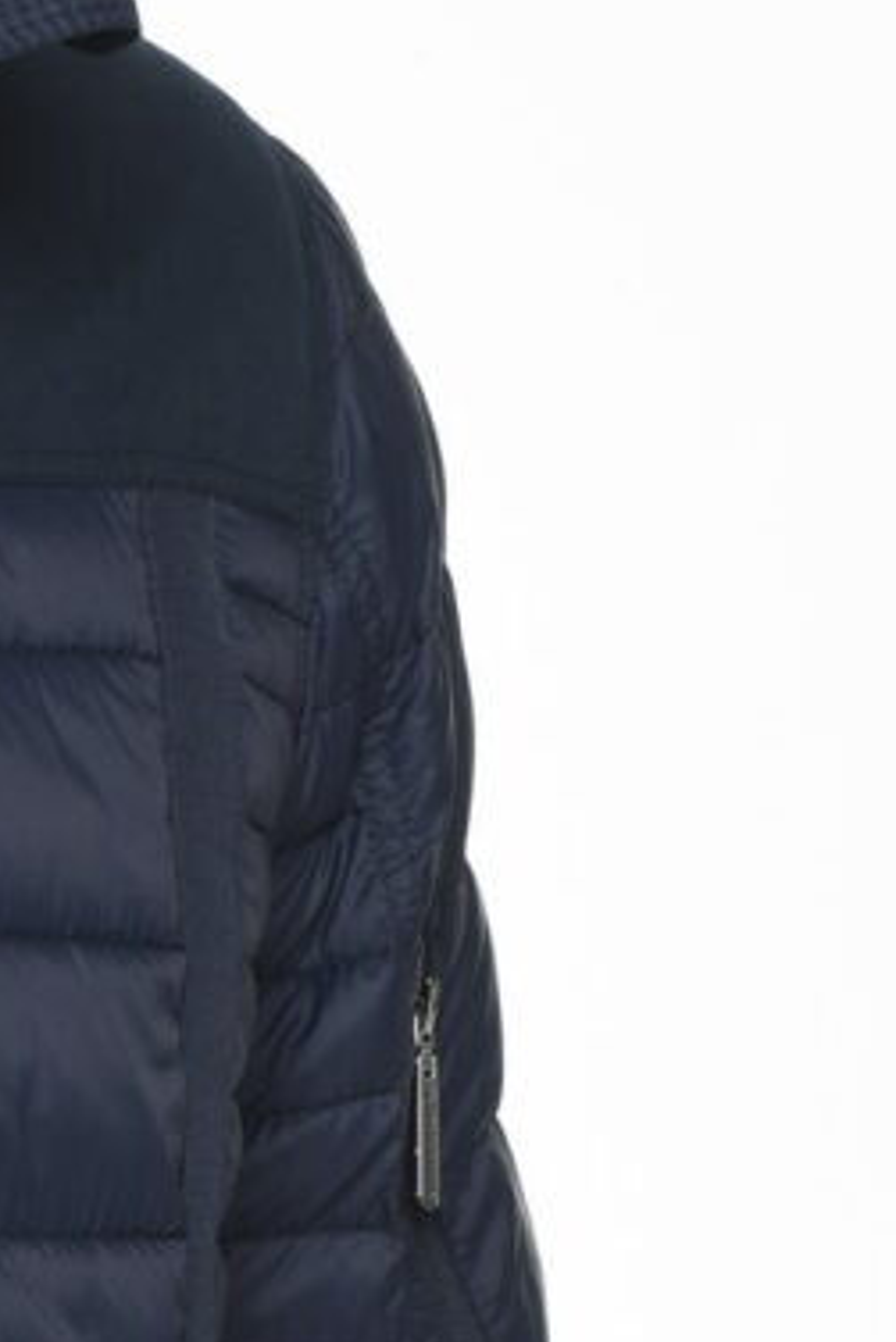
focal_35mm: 476
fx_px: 17753
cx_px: -880
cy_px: 1392
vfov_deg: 4.3
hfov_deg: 2.9
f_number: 9
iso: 100
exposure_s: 1/160
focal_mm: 70
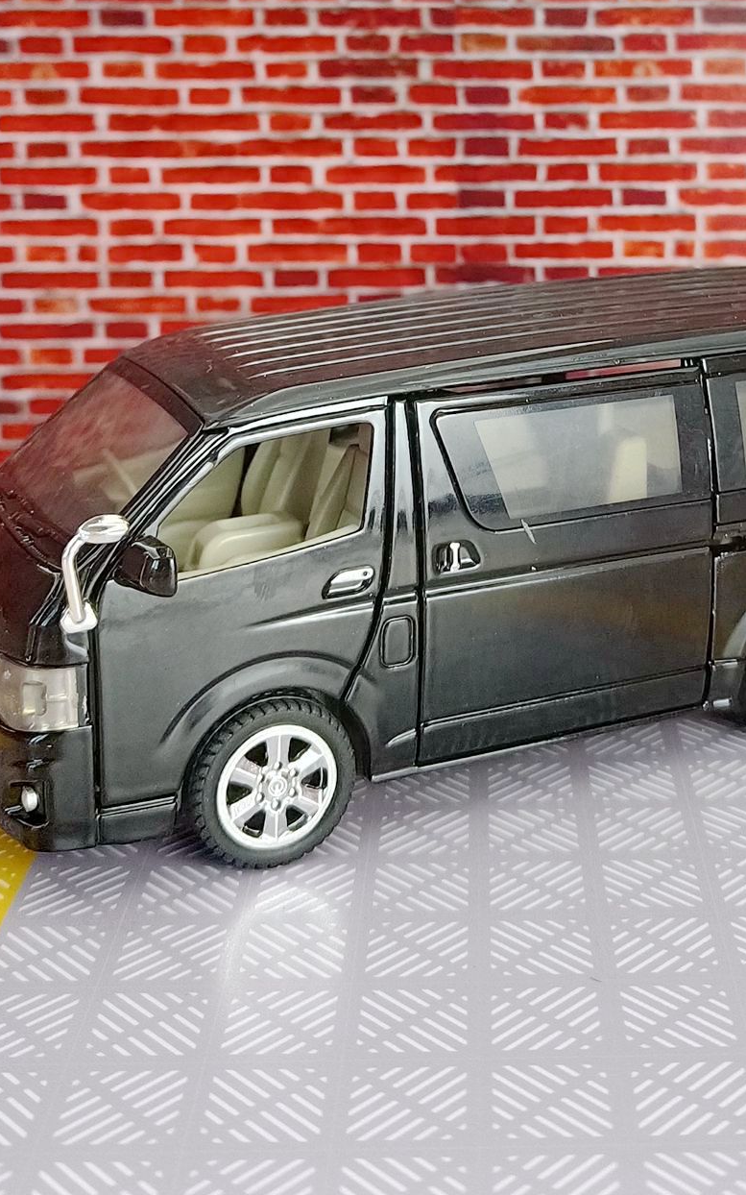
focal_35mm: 35
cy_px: 554
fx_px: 1139
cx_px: 469
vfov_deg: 55.3
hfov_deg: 36.0
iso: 594
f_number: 1.88
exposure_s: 1/100
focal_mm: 5.59
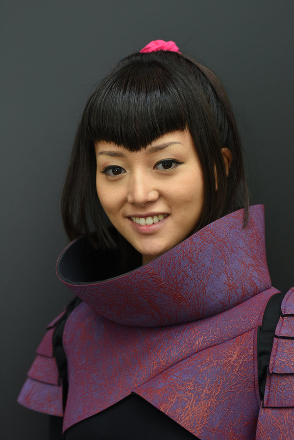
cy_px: 220
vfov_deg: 33.4
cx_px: 147
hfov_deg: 22.6
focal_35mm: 60
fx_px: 735
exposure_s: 1/160
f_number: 4
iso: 1000
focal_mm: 60
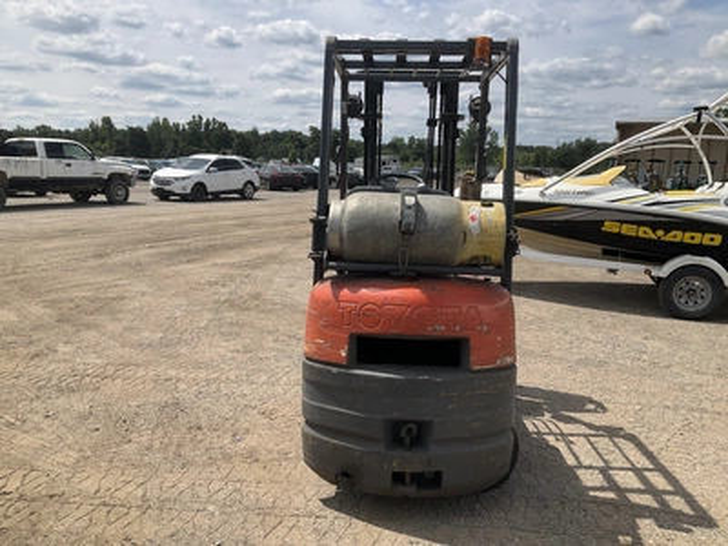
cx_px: 364
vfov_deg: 48.2
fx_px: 610
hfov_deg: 61.7
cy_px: 273
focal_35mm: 29
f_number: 1.8
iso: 25
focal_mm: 3
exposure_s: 1/2427
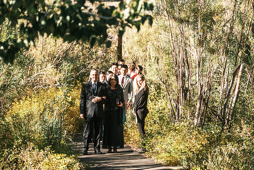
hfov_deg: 11.9
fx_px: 1221
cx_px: 127
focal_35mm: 173
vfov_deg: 7.9
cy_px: 85
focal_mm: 115
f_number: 2.8
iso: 200
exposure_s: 1/1250
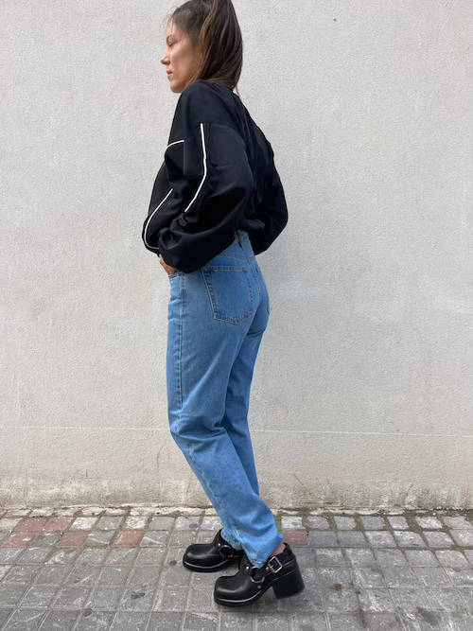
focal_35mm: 25
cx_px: 236
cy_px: 316
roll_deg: +2.1
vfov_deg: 69.4
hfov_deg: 54.9
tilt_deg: -6.9
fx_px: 456
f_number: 1.6
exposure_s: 1/564
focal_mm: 5.1
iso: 32
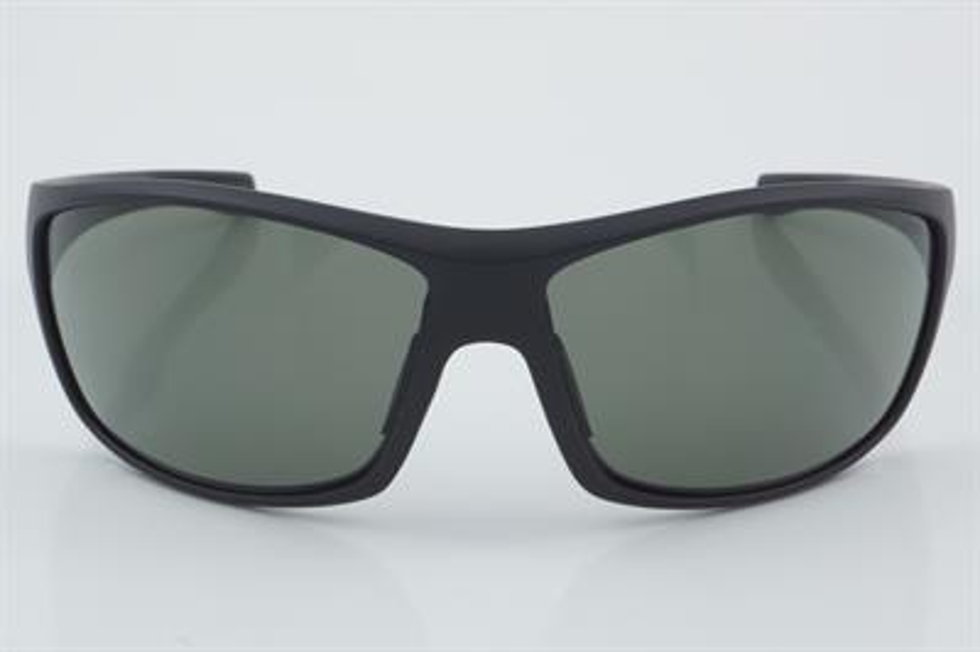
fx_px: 2244
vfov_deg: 16.5
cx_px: 490
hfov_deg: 24.6
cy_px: 326
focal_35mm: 82
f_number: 32
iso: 100
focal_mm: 55
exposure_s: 1/4
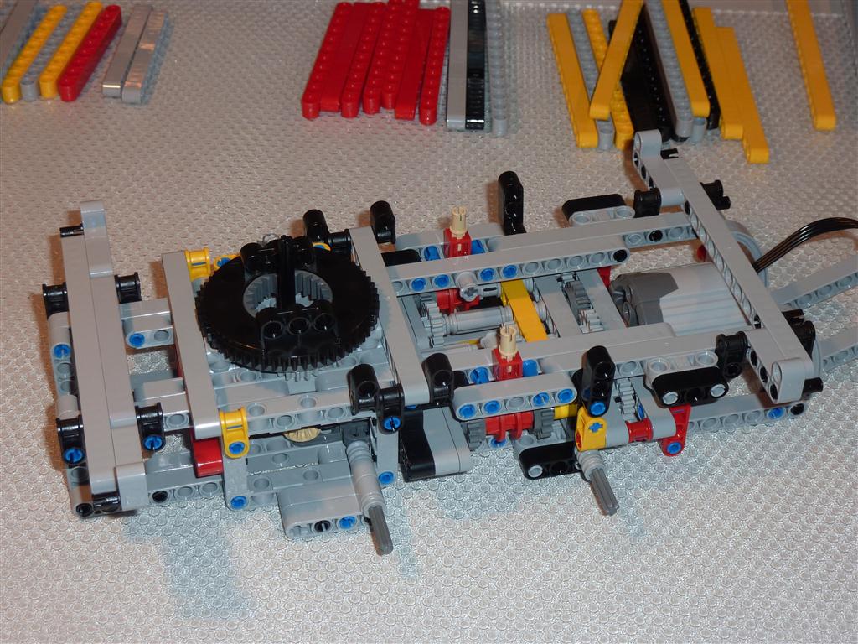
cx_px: 429
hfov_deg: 30.7
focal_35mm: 63
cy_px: 322
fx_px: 1562
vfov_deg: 23.3
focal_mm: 10.3
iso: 100
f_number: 4
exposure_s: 1/30
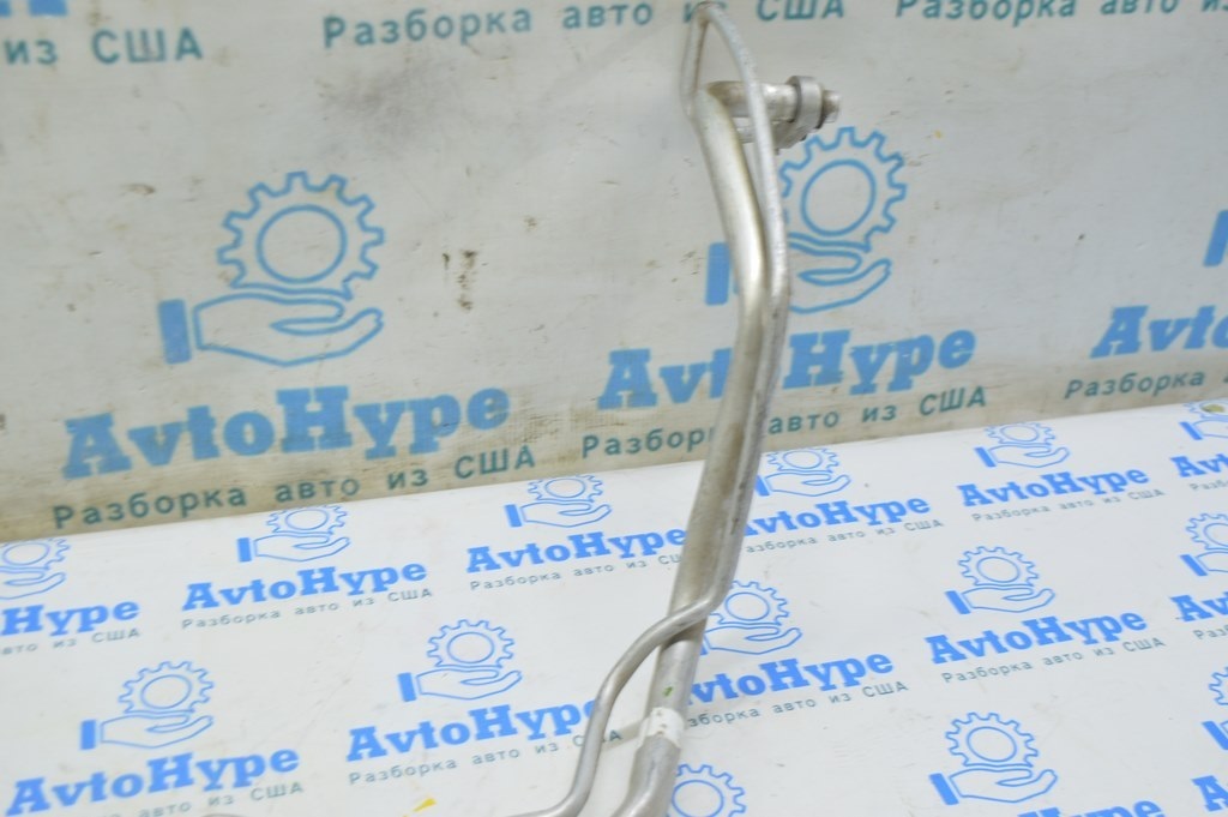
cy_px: 408
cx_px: 614
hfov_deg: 43.6
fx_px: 1534
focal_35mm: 45
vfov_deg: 29.8
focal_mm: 30
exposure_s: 1/20
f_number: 5.6
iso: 400
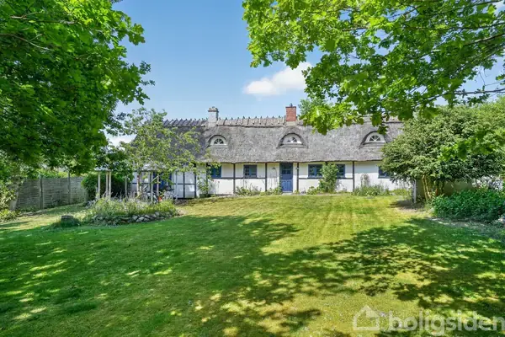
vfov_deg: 61.9
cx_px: 252
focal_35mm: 20
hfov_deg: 84.0
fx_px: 281
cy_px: 168
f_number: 8
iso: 400
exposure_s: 1/50
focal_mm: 20
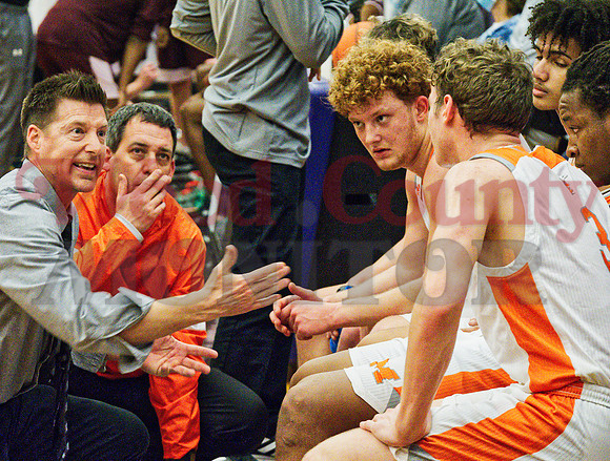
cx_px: 305
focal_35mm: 200
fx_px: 3536
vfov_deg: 7.5
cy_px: 230
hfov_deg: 9.9
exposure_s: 1/160
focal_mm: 100
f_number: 5
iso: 10000
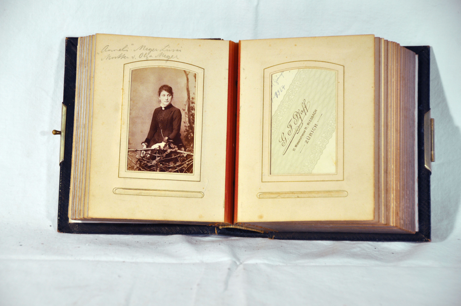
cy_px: 153
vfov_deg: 10.1
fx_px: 1727
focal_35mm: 135
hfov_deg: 15.2
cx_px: 230
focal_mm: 90
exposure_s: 1/125
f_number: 5.6
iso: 200
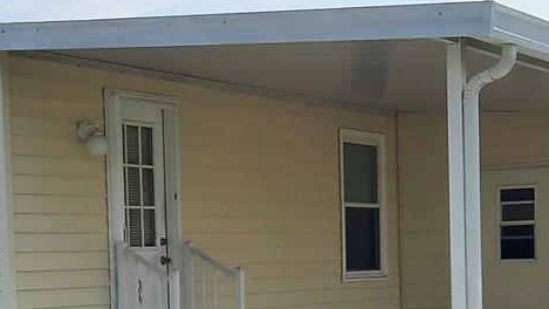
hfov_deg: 22.6
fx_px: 1354
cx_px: 108
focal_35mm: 93
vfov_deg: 12.8
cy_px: 332
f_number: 2
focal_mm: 4.6
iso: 32
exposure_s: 1/1608
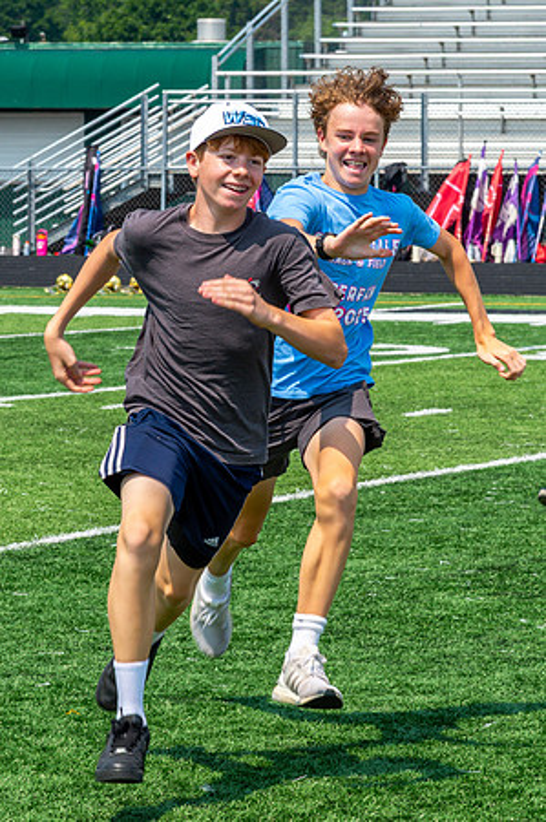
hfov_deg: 6.7
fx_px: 4670
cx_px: 254
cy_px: 357
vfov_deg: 10.1
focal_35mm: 205
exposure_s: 1/320
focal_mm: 120
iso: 320
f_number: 13
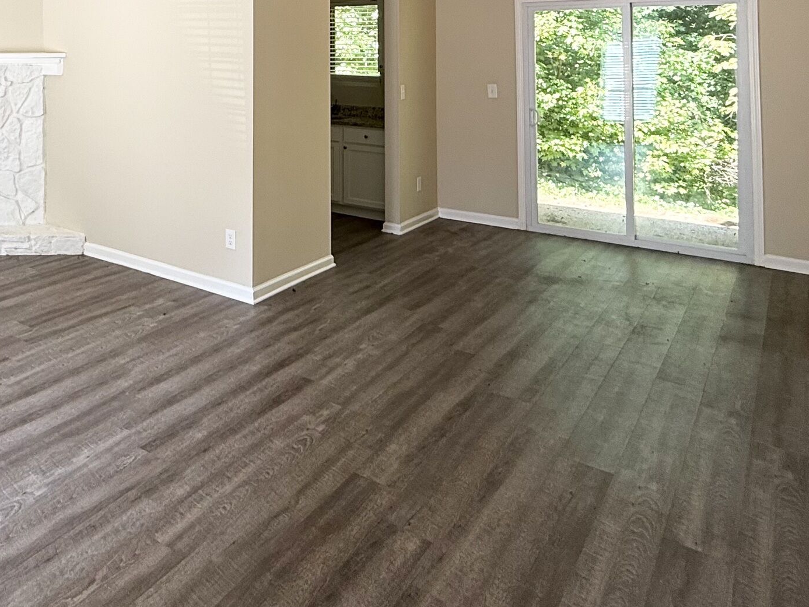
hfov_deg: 53.2
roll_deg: +0.7
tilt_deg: +1.1
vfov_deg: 41.3
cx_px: 128
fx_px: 725
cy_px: 44
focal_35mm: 31
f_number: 2.2
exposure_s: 1/99
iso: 64
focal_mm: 2.22
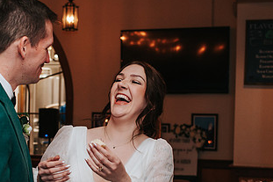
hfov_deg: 27.8
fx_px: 546
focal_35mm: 72
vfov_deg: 18.7
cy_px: 145
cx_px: 79
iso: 800
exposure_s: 1/200
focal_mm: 35
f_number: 3.2
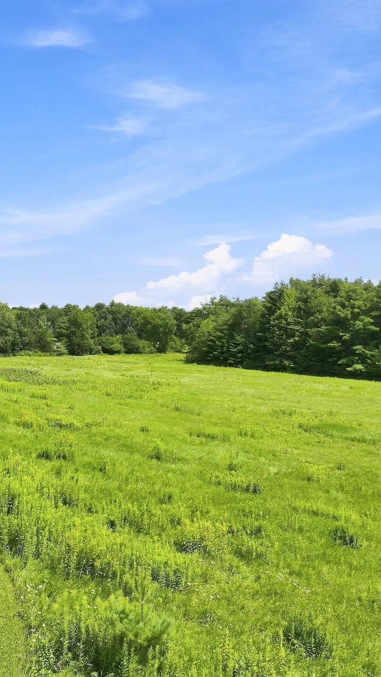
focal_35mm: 35
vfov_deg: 56.6
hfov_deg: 32.0
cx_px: 34
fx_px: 628
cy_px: 339
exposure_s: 1/2500
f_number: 2.8
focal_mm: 12.3
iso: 100
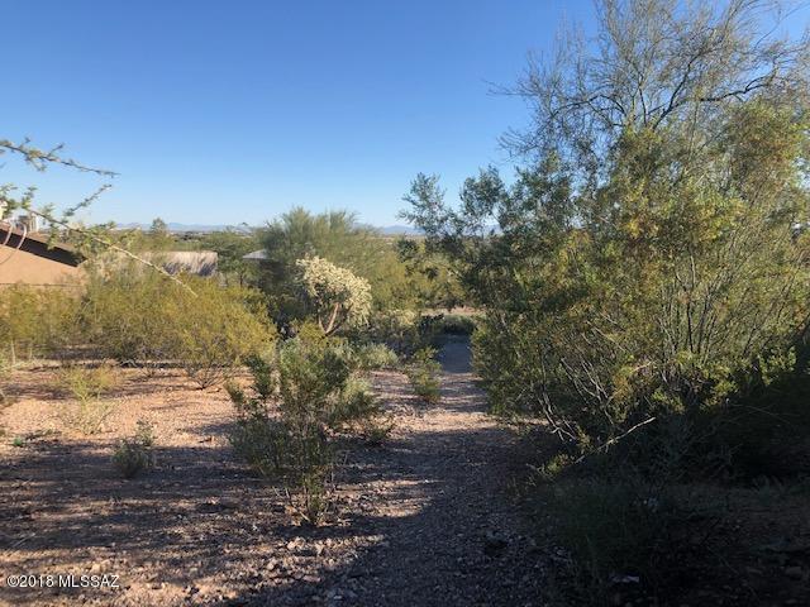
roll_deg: +0.5
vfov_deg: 49.7
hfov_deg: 63.4
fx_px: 655
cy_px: 304
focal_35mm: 28
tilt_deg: -4.3
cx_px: 405
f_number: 1.8
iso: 20
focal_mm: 4
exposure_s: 1/1033
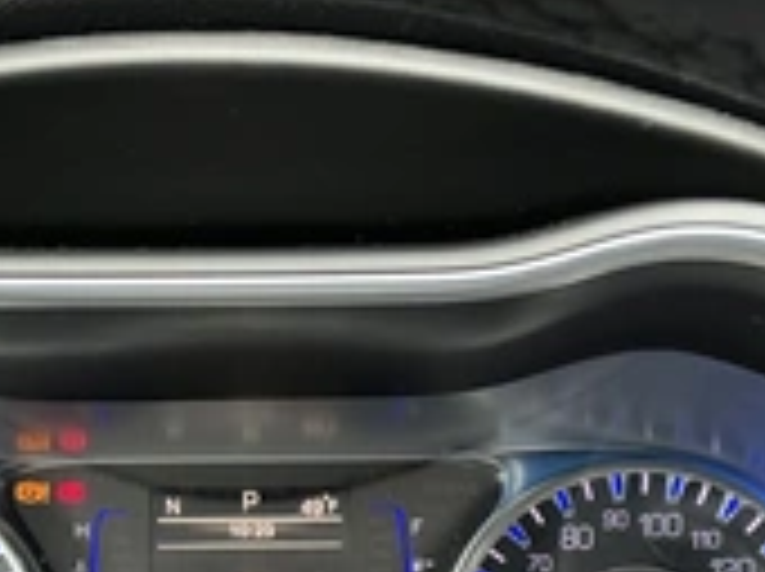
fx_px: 1457
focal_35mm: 66
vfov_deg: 21.4
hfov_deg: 29.3
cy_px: 581
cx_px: 297
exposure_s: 1/60
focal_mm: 3
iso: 64
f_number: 1.8
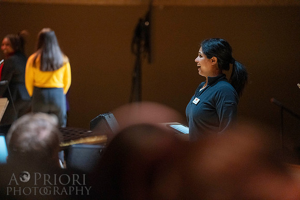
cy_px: 100
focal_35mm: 136
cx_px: 150
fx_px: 1134
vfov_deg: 10.1
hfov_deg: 15.1
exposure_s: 1/200
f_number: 2.8
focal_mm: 136
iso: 5000
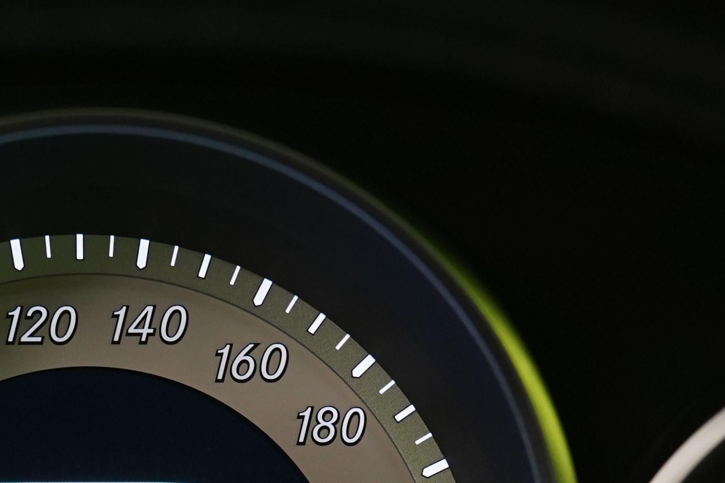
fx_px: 4088
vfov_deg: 6.7
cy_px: 560
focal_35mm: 203
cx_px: 77
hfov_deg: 10.1
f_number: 5.6
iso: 1250
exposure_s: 1/30
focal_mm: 57
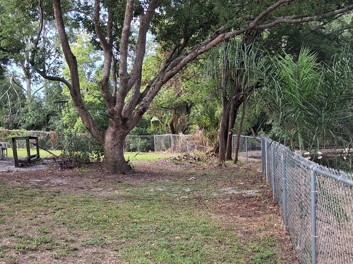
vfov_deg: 27.8
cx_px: 225
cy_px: 182
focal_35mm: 52
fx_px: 530
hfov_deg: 36.6
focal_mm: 4
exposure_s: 1/120
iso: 25
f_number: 1.8
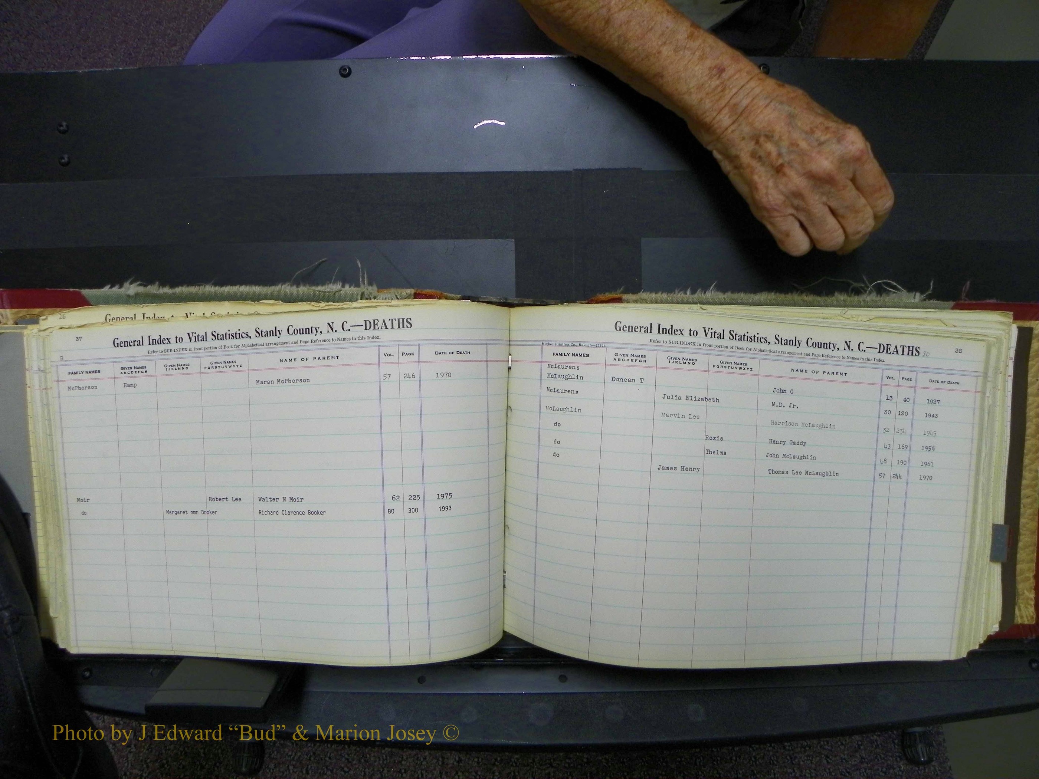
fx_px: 780
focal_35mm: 26
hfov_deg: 67.3
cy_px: 390
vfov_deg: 53.1
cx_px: 520
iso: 100
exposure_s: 1/30
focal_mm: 4.6
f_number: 2.8
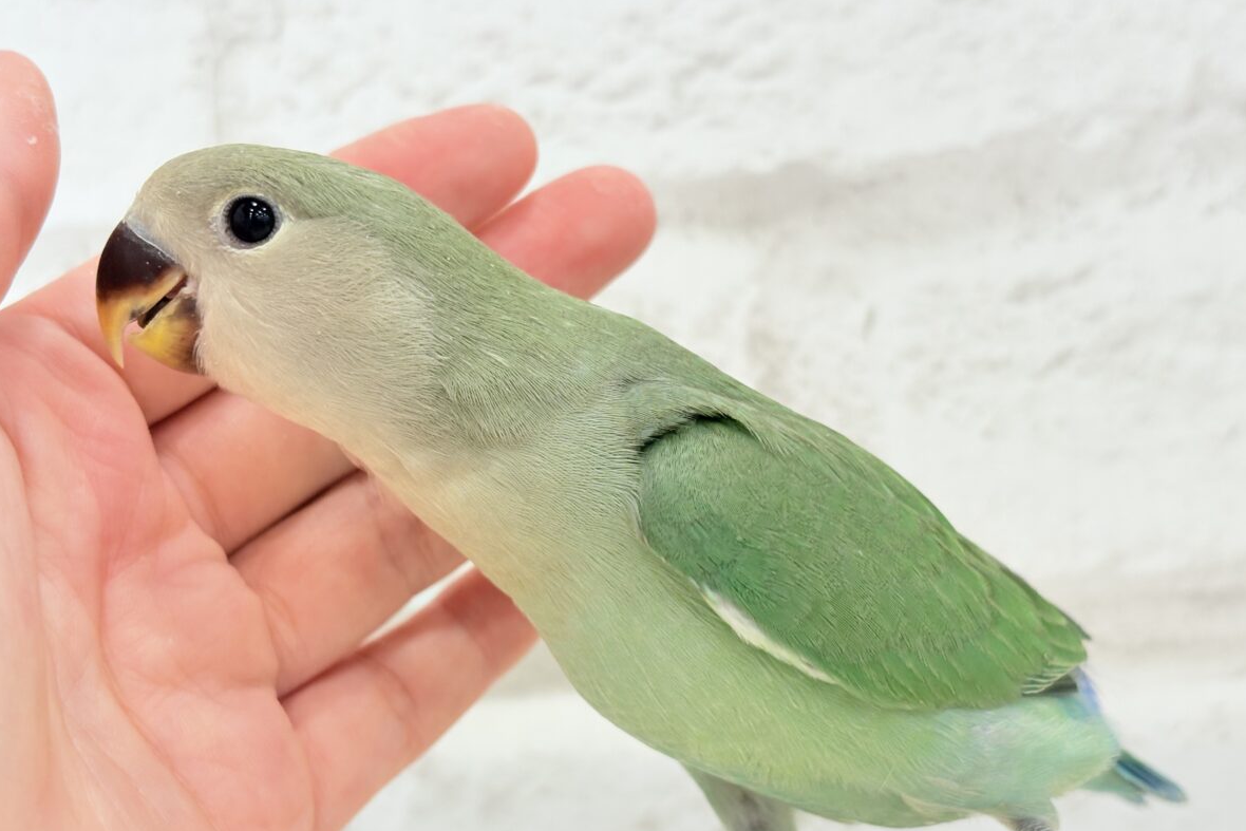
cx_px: 627
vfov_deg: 24.6
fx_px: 1904
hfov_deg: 36.2
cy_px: 472
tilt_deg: -5.1
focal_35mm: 55
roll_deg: +5.6
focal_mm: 5.96
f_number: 1.6
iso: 50
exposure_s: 1/50
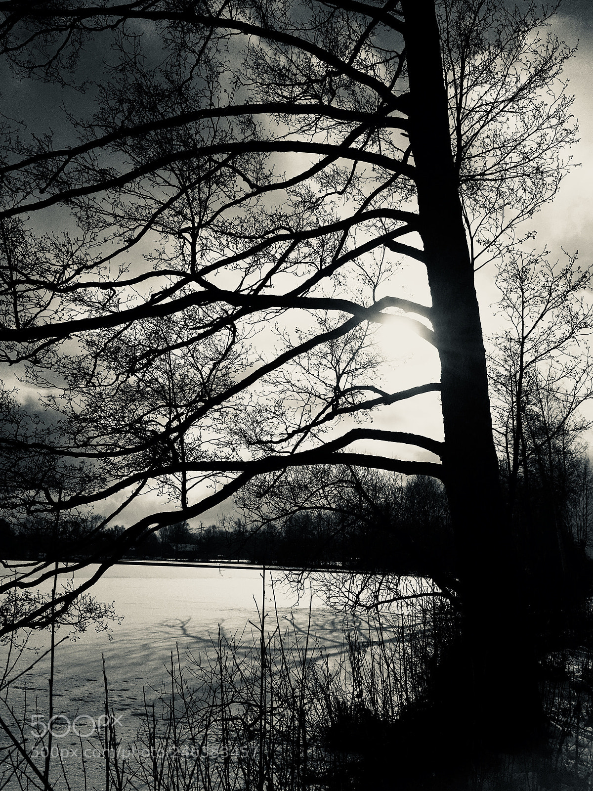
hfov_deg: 48.2
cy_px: 396
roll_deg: -2.6
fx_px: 662
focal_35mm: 29
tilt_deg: +13.8
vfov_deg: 61.7
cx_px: 296
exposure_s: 1/38462
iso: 32
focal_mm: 4.15
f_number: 2.2
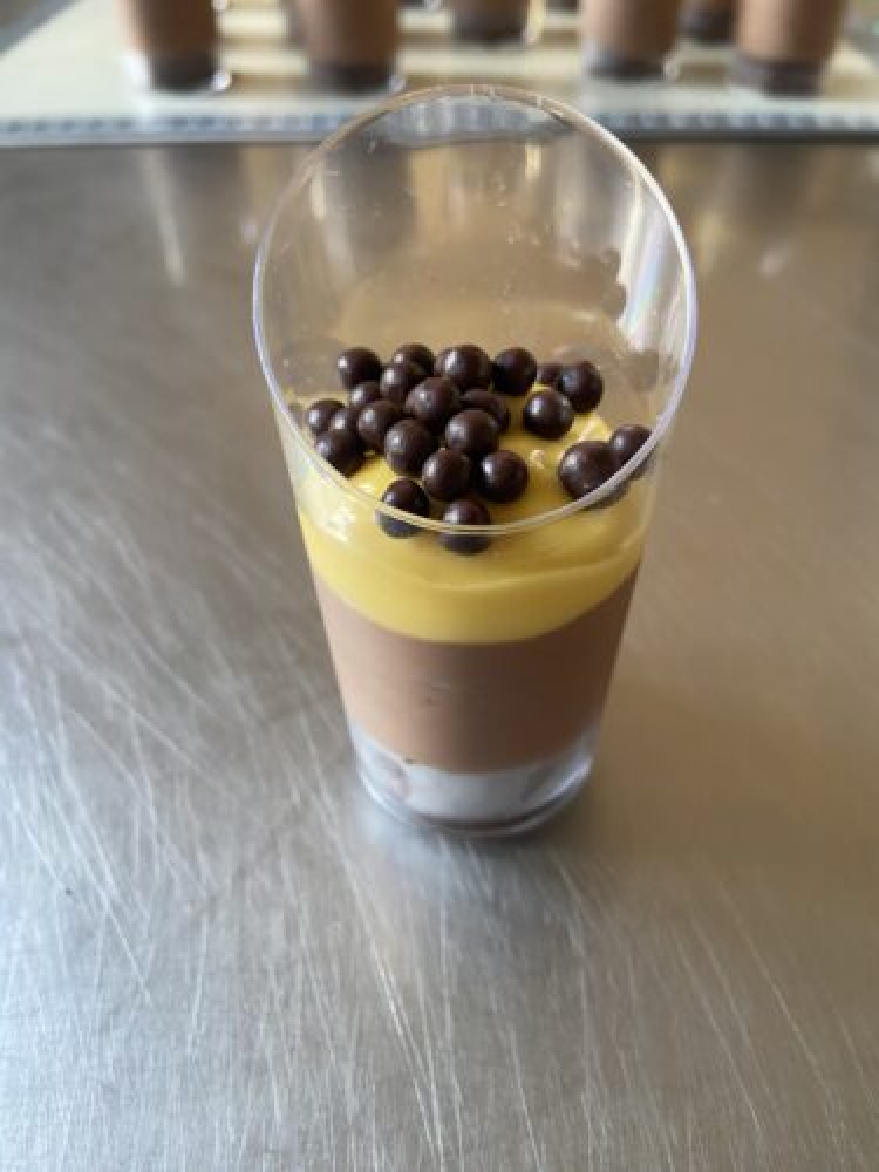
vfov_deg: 69.4
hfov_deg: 54.9
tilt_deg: -43.3
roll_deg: +2.8
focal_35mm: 25
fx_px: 846
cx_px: 440
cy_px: 586
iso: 160
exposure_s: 1/60
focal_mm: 4.25
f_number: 1.8
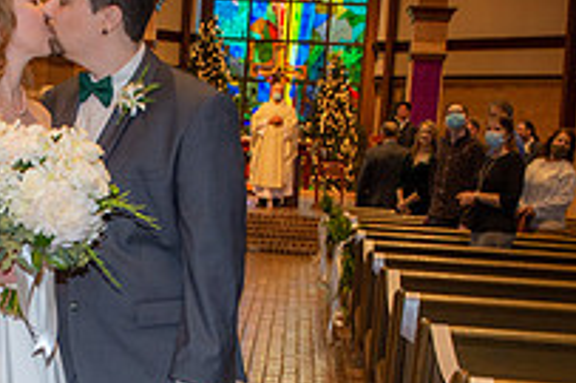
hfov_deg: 25.9
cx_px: 113
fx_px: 1231
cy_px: 355
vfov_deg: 17.4
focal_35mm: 77
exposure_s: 1/125
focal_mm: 27
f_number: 5.6
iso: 1600
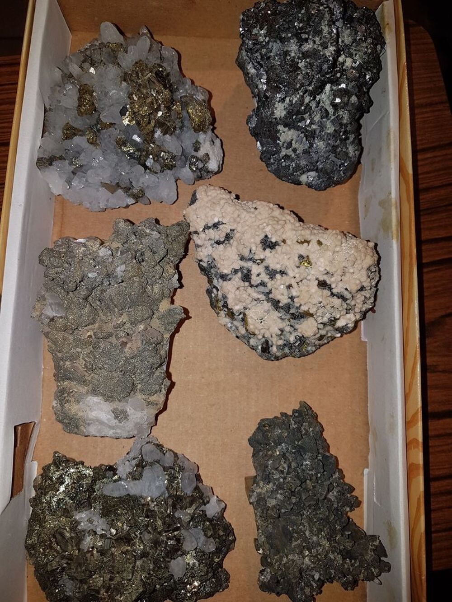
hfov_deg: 53.1
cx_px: 226
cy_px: 301
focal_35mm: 26
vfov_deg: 67.3
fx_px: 453
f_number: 1.7
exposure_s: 1/249
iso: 40
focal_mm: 4.2
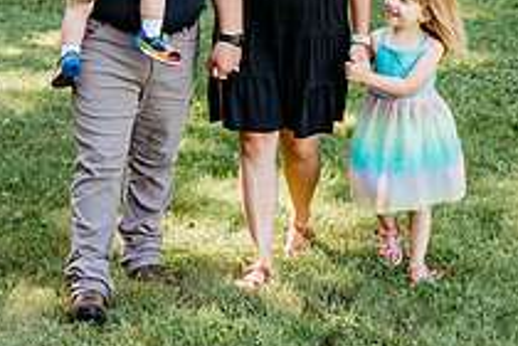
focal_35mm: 111
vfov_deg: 12.2
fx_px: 1597
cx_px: 213
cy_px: 25
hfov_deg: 18.4
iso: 640
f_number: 3.2
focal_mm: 37
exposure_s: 1/640
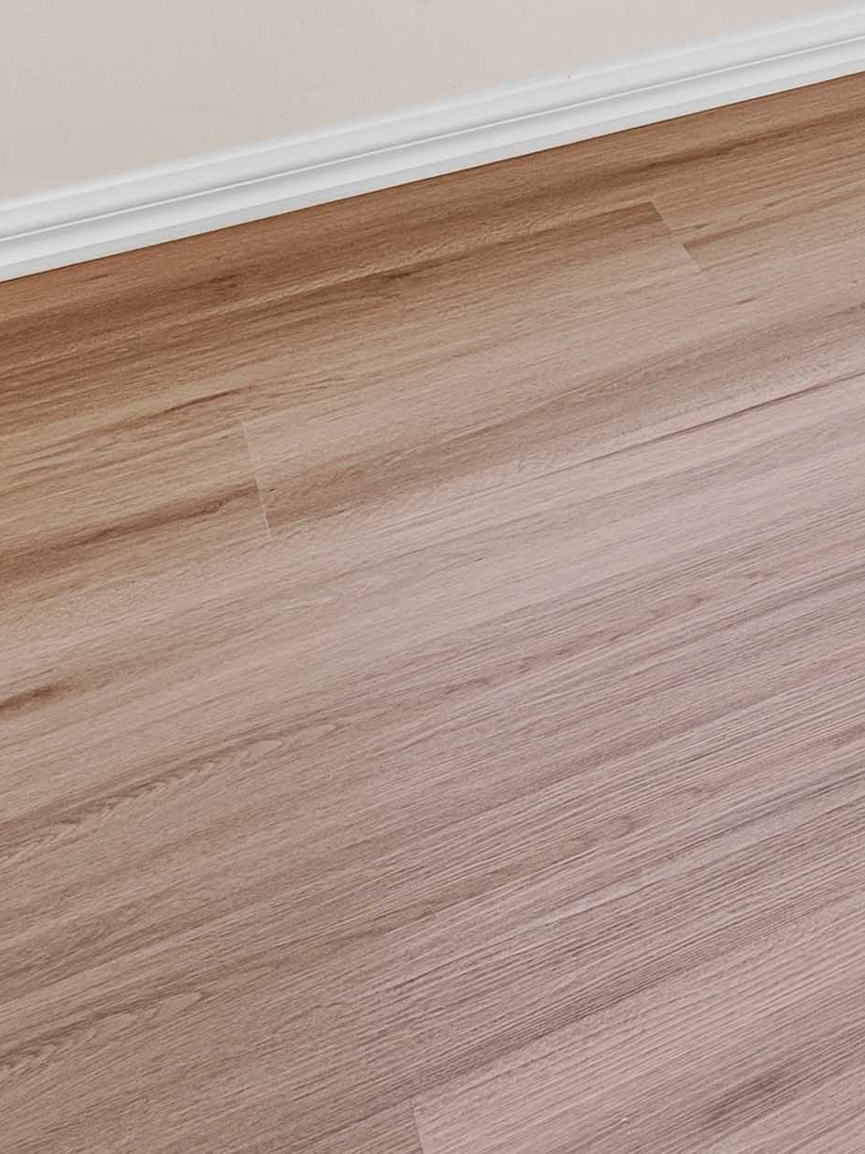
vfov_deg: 21.6
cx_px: 1790
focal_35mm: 65
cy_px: -825
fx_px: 2166
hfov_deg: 16.4
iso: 100
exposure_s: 1/20
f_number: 8
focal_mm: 12
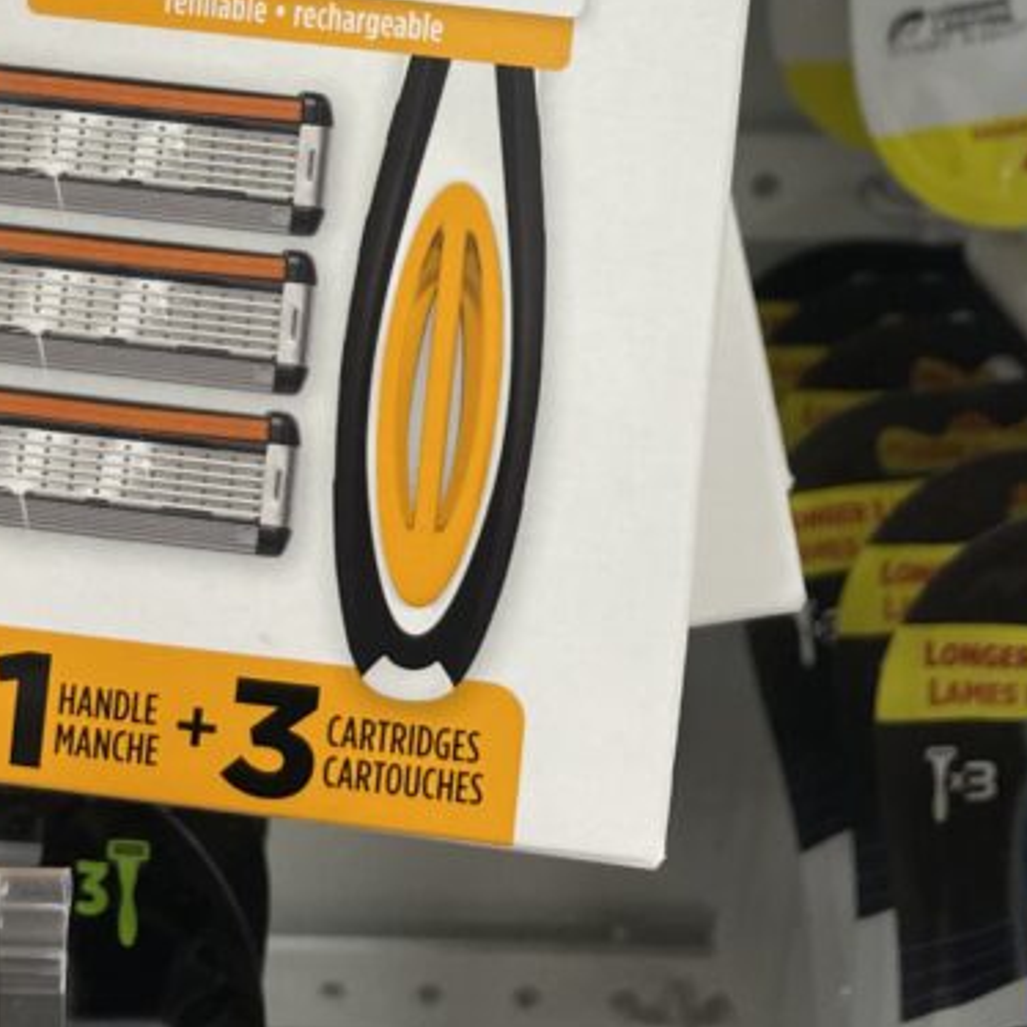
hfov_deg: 27.0
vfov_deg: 24.2
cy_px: -280
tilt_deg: -11.3
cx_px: 272
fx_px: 2115
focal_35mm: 63
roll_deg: -0.1
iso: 100
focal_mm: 4.2
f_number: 1.6
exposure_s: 1/120
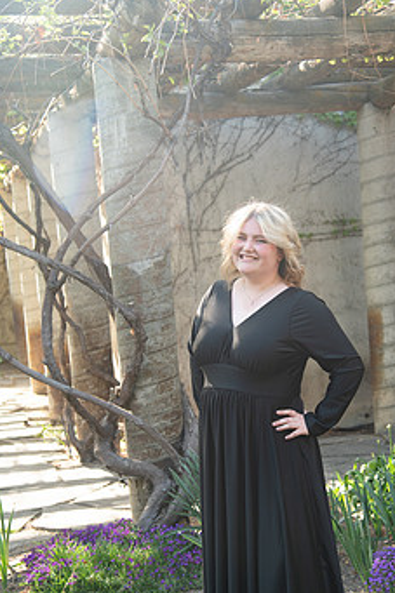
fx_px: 1087
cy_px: 365
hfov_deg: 20.5
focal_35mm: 66
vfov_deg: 30.4
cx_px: 256
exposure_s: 1/125
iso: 250
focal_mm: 50
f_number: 4
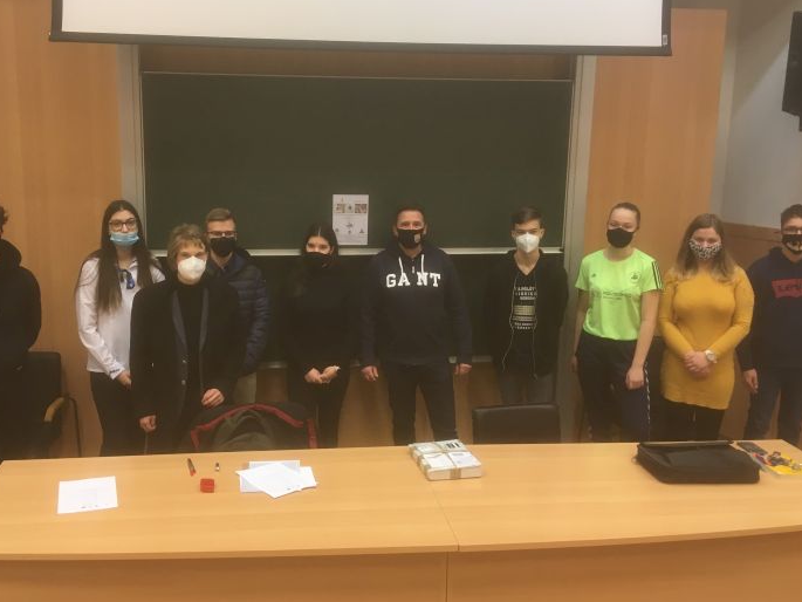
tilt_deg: -9.7
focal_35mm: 36
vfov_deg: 39.6
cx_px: 351
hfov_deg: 51.2
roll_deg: -0.9
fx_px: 834
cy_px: 268
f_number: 2.2
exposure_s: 1/33
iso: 80
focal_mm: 4.15
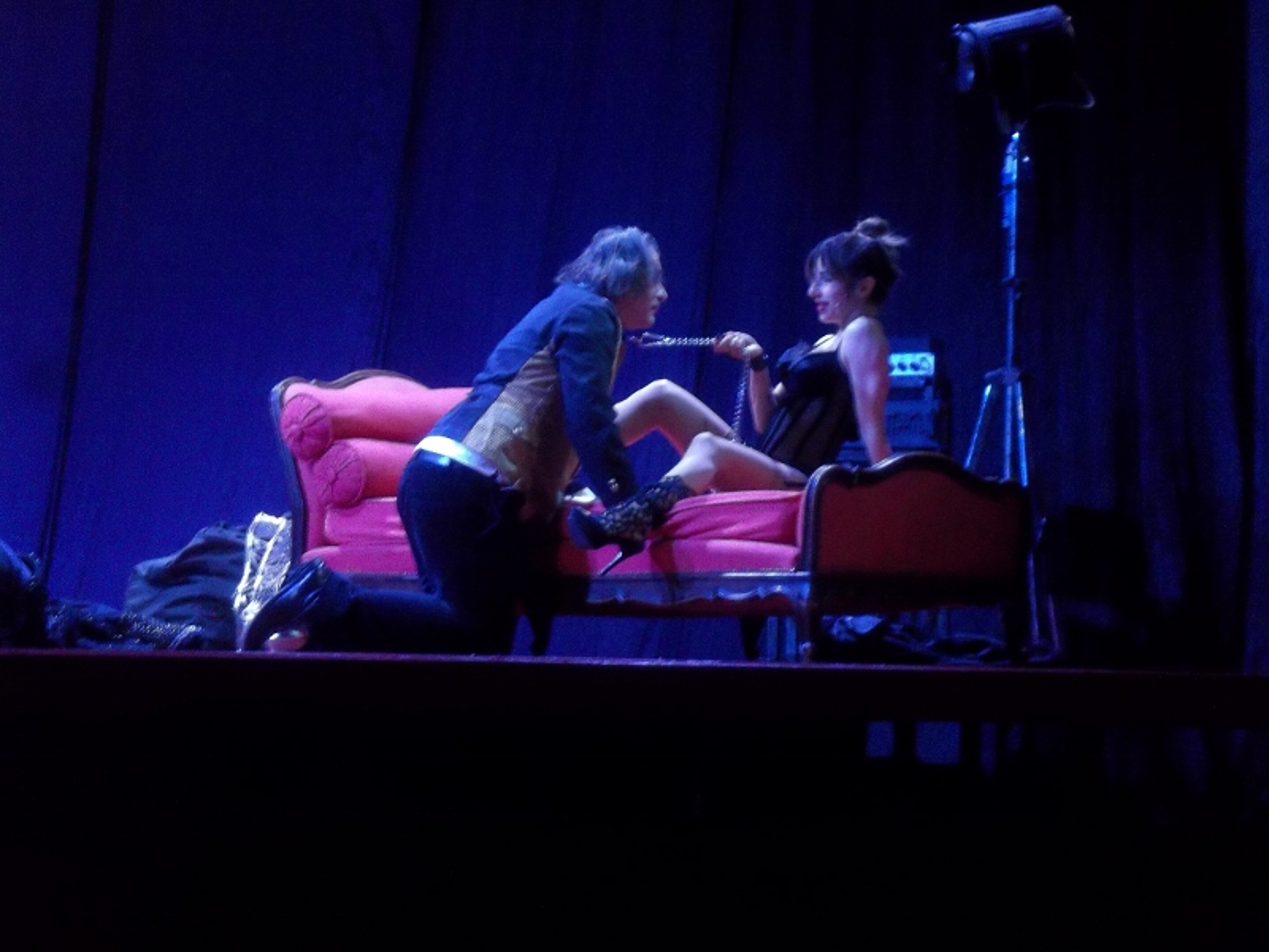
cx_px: 634
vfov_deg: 11.0
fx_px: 4949
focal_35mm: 135
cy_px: 476
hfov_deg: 14.6
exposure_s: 1/8
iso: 320
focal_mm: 24.5
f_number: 5.9
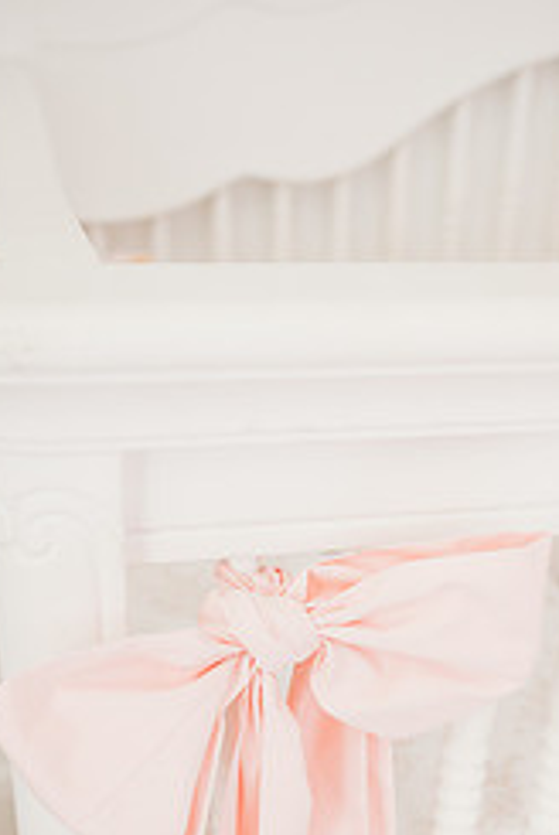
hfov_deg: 30.6
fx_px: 1022
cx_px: 300
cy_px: 654
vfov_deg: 42.7
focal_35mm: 44
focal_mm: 24
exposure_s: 1/200
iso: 1600
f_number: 2.8
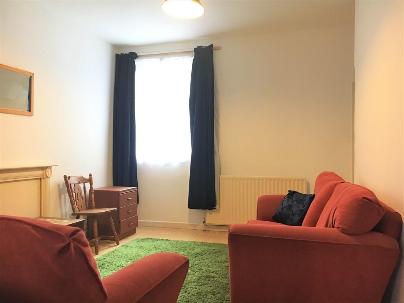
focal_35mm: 29
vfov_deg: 48.2
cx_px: 202
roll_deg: -0.1
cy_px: 152
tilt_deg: -1.2
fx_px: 338
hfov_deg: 61.7
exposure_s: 1/25
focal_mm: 4.15
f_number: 2.2
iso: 200
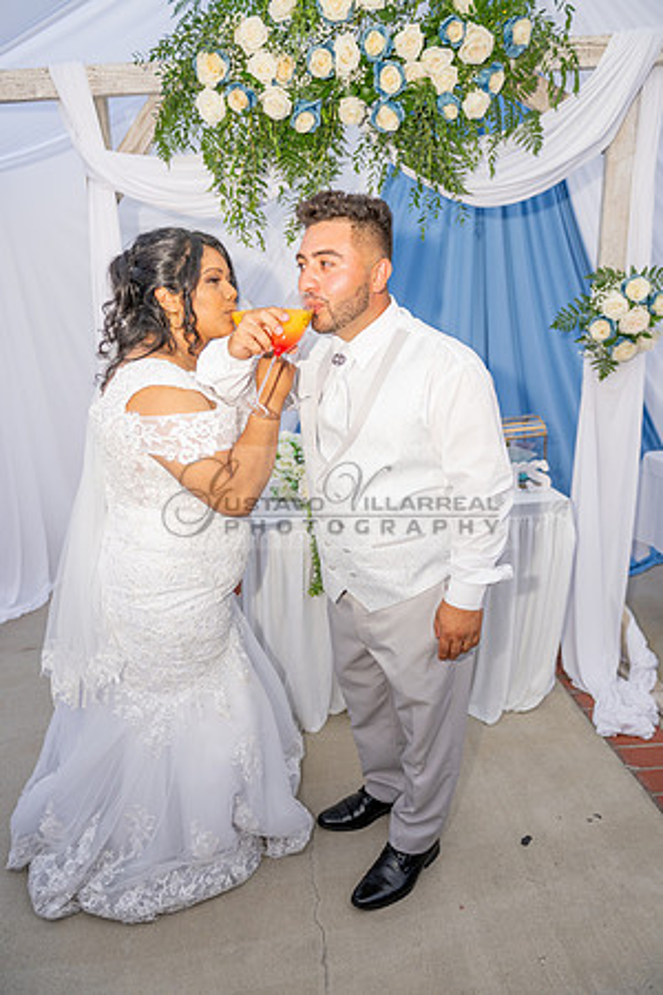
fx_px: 663
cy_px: 498
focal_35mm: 24
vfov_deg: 73.7
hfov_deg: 53.1
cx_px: 332
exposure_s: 1/100
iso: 250
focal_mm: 24
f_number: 3.2
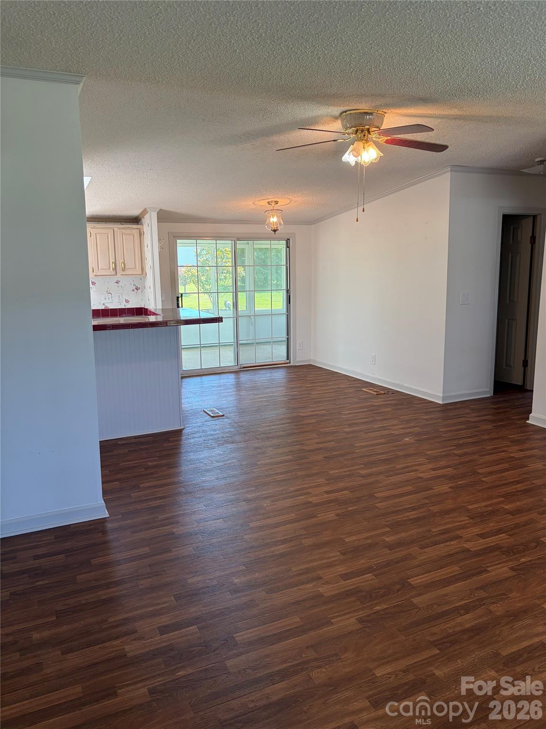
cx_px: 273
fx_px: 547
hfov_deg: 53.1
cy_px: 364
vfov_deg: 67.3
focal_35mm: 26
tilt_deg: -9.8
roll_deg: +1.0
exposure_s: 1/126
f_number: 1.6
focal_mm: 5.96
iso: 100
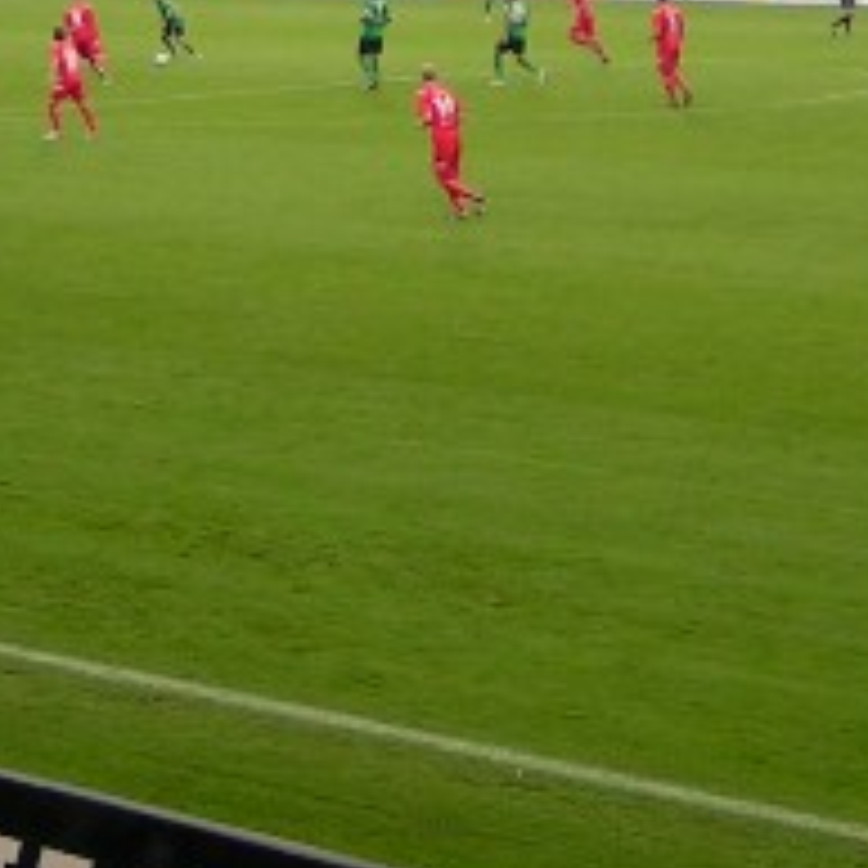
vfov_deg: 12.4
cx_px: 207
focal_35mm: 139
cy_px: 9
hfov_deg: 12.5
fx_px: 3943
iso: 50
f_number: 2.8
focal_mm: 5.8
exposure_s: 1/50
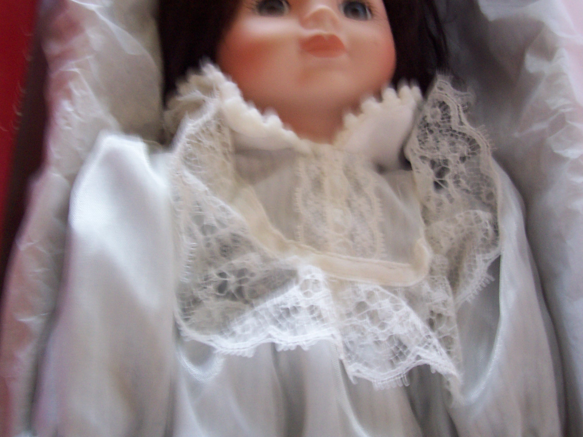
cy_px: 218
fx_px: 623
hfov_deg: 50.1
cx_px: 292
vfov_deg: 38.7
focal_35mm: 37
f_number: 2.8
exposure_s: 1/10
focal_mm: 5.6
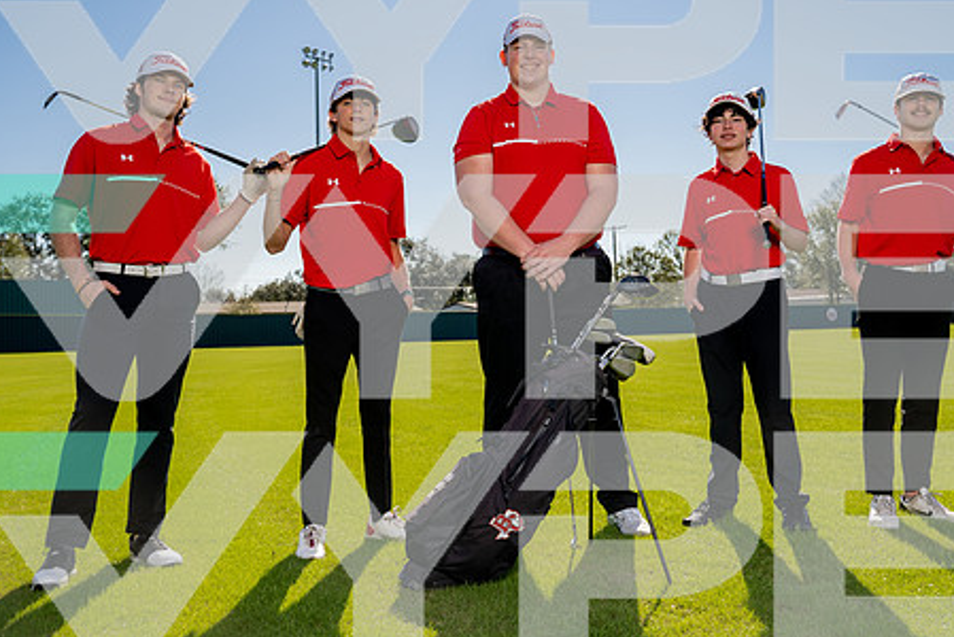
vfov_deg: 33.4
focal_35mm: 40
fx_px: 1061
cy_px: 288
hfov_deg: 48.4
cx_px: 484
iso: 100
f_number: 8
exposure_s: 1/250
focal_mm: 31
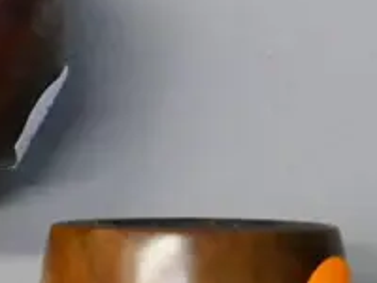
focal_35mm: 256
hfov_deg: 7.3
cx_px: -490
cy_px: 149
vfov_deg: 5.8
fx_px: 2788
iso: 3200
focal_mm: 25
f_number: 5
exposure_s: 1/100
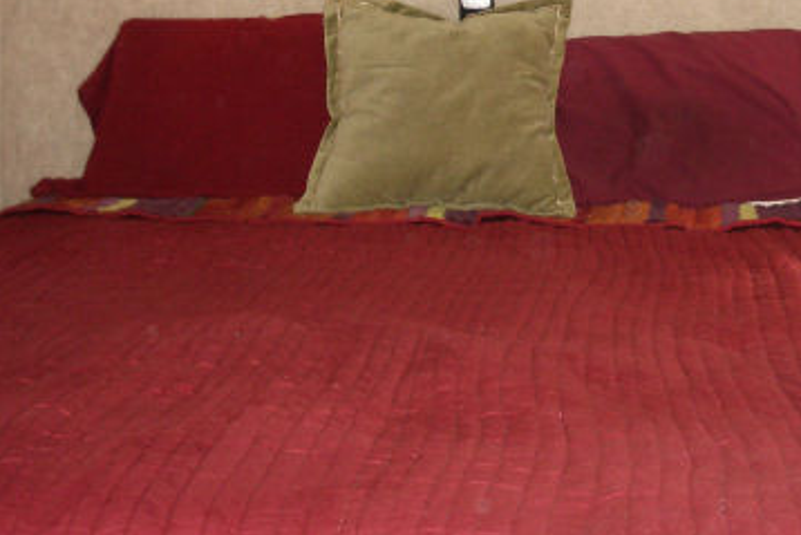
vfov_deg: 20.4
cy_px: 36
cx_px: 481
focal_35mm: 65
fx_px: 1447
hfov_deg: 30.9
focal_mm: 5.8
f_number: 2.6
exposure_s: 1/60
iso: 200
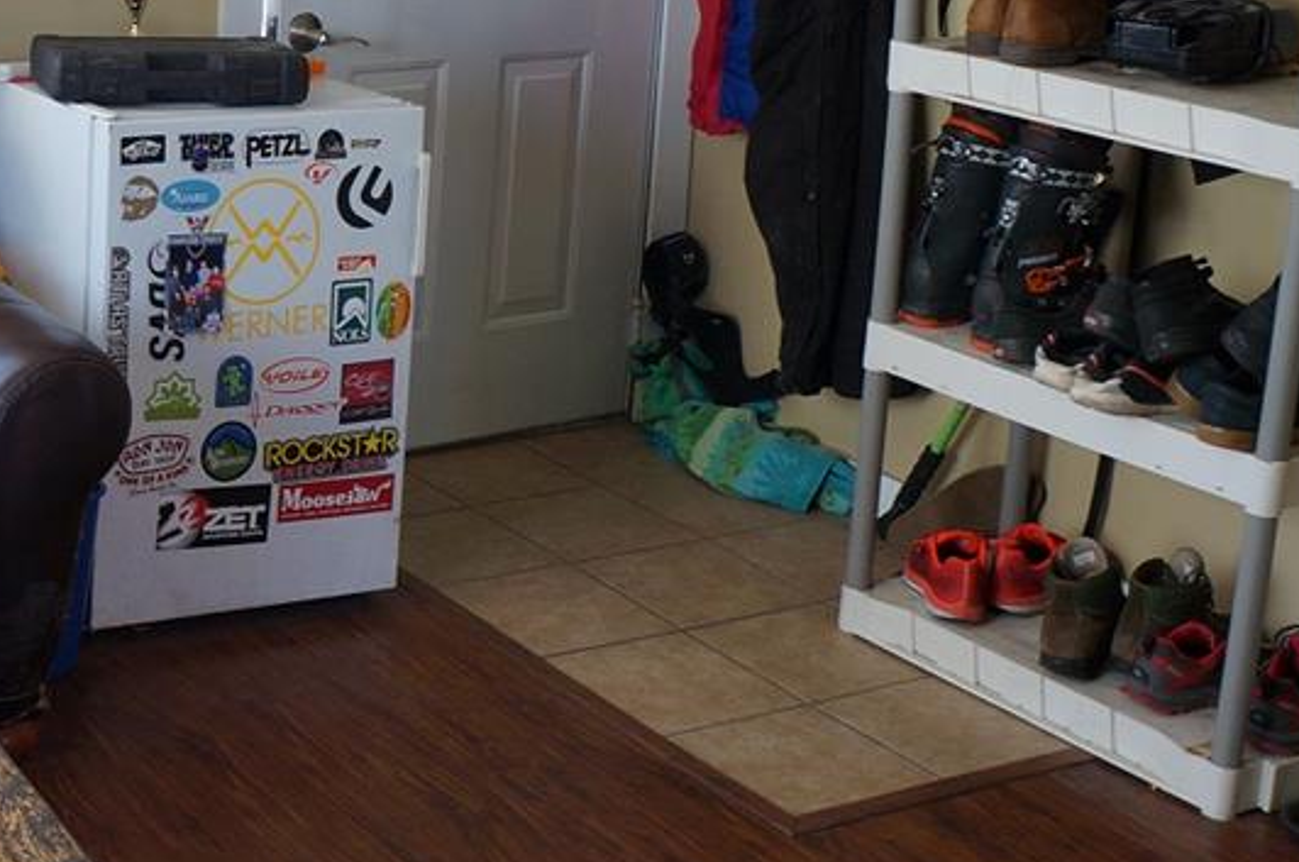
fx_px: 2342
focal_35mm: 65
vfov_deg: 20.5
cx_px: -39
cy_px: 131
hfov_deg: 28.8
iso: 200
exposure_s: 1/60
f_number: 5
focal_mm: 18
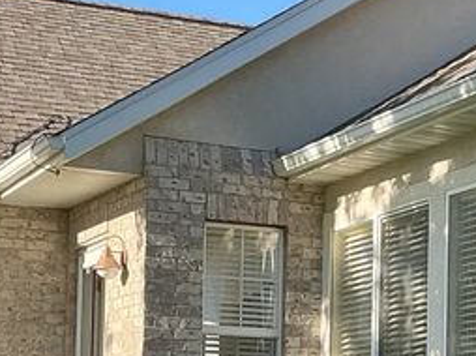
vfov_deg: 12.6
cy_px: 307
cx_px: 395
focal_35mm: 117
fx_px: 1607
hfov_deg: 16.7
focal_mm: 3
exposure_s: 1/478
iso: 25
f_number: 1.8
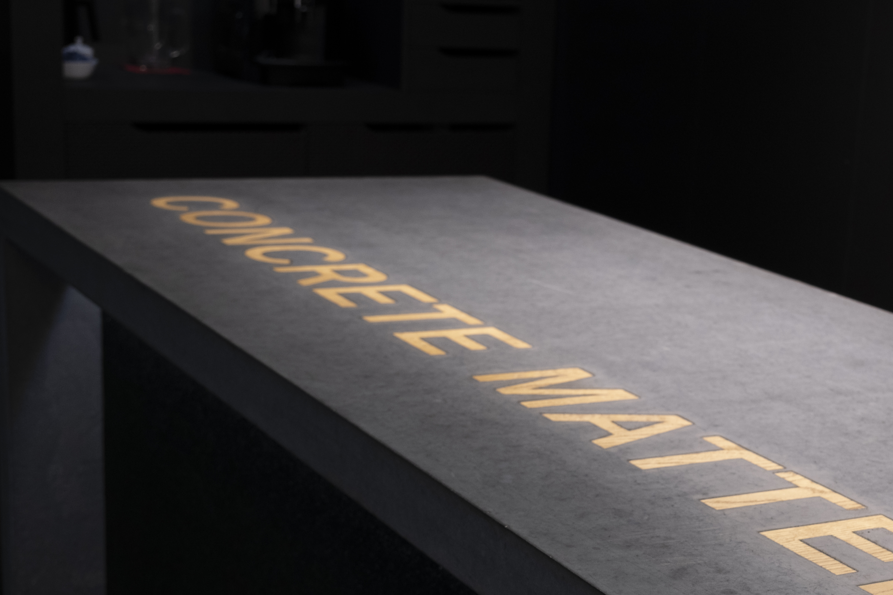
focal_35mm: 63
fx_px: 1563
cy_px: 421
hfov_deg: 31.2
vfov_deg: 21.4
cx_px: 697
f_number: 4
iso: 800
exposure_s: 1/20
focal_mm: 26
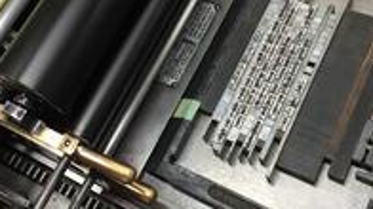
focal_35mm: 58
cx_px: 139
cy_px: 11
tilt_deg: -53.4
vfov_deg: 20.2
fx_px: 573
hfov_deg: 35.8
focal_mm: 4.15
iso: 40
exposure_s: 1/30
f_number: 2.2
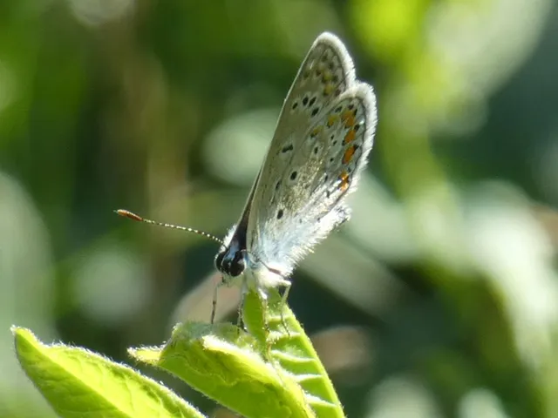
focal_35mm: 309
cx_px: 279
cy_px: 209
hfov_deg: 6.4
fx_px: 4981
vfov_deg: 4.8
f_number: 5.6
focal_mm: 55.4
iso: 80
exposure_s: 1/125
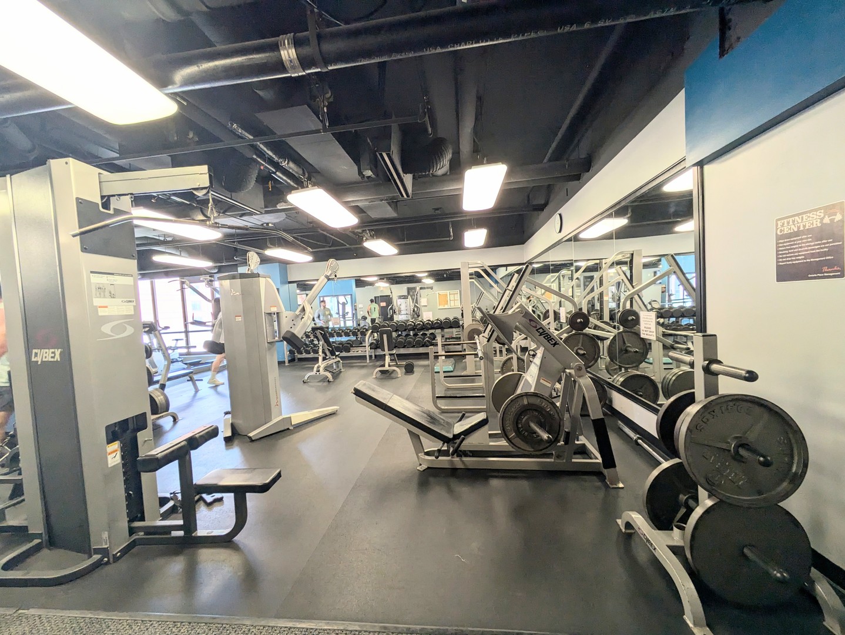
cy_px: 318
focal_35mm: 14
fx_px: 342
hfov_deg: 102.0
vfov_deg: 85.7
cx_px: 422
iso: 63
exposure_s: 1/40
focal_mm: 1.83
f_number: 2.2
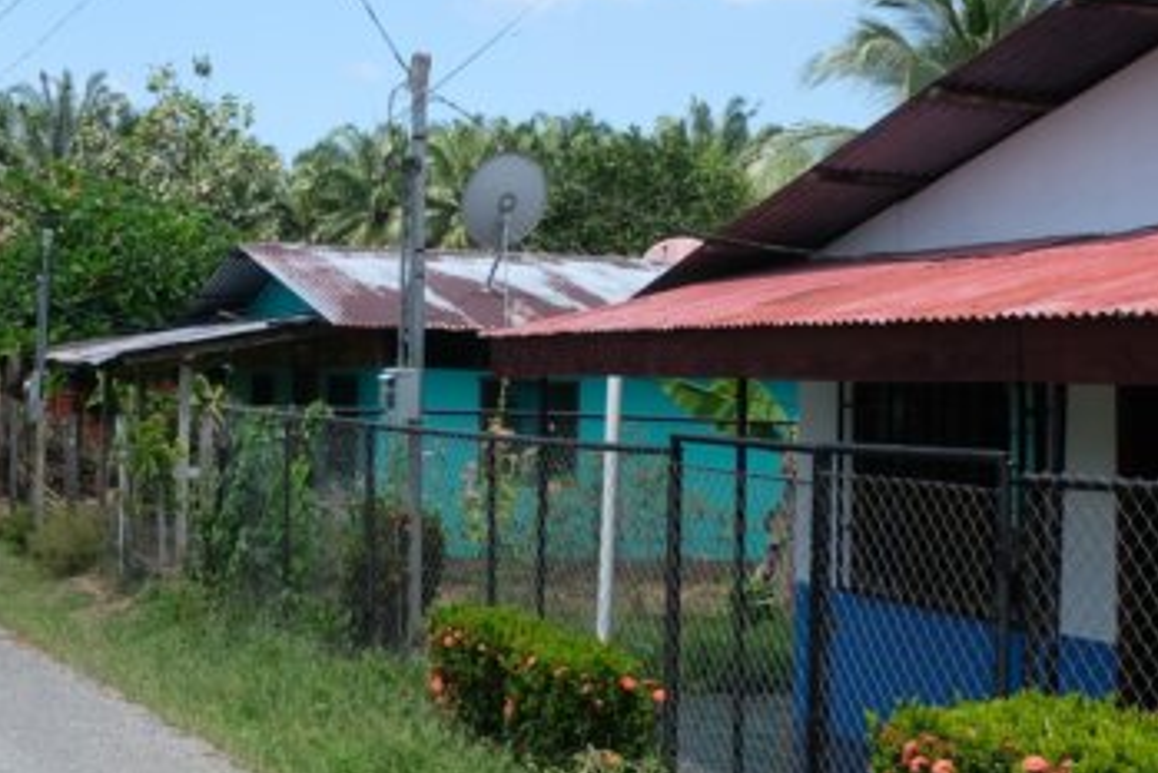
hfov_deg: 31.3
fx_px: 1995
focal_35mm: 62
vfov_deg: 21.8
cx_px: 179
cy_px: 259
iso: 200
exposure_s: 1/2000
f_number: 2.8
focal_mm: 18
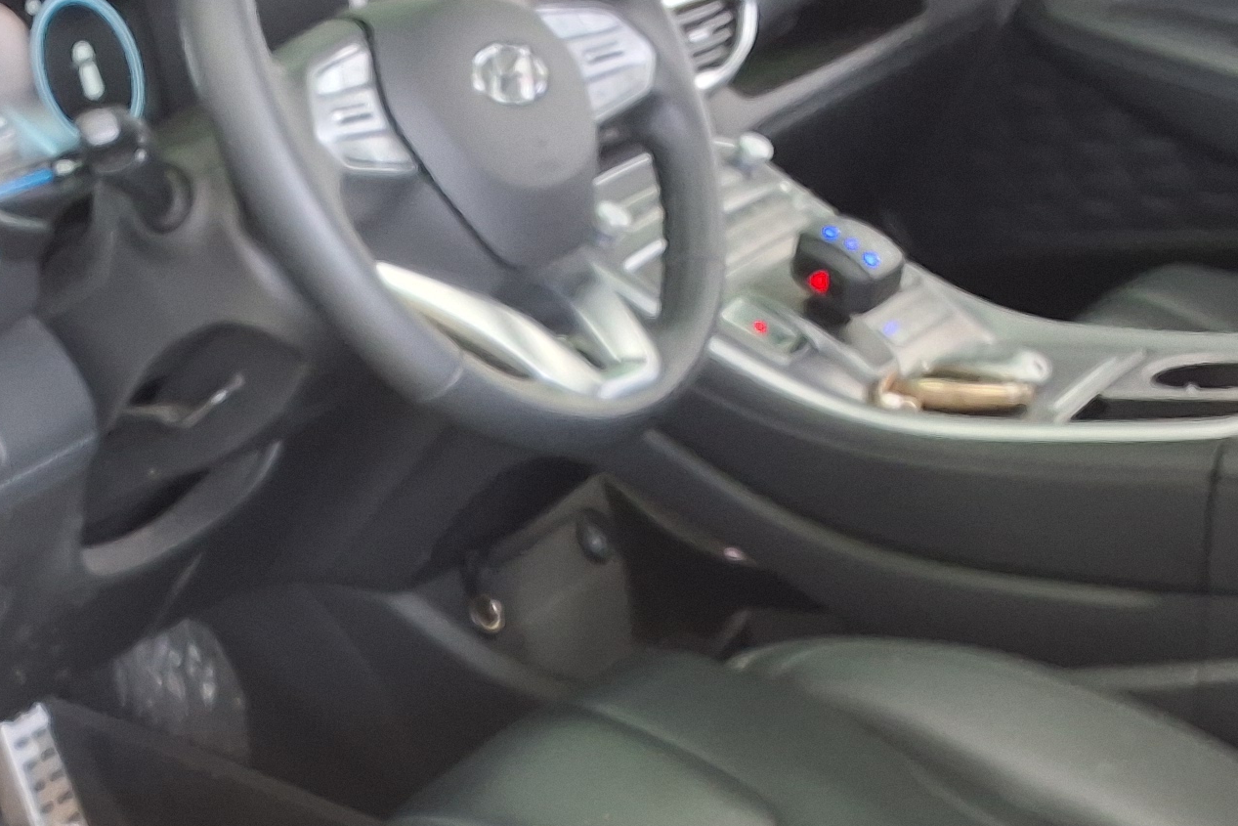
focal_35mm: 75
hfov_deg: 26.6
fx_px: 2579
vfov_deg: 18.0
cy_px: 708
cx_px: 303
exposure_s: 1/40
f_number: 1.9
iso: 80
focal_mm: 2.91
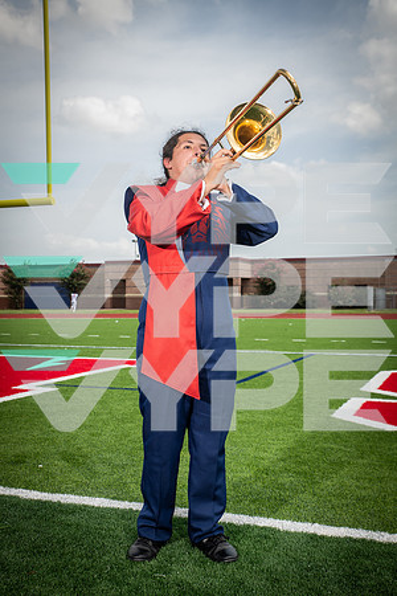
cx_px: 198
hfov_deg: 31.9
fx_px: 695
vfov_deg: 46.4
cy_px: 298
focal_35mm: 42
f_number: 7.1
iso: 125
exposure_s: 1/400
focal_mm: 42
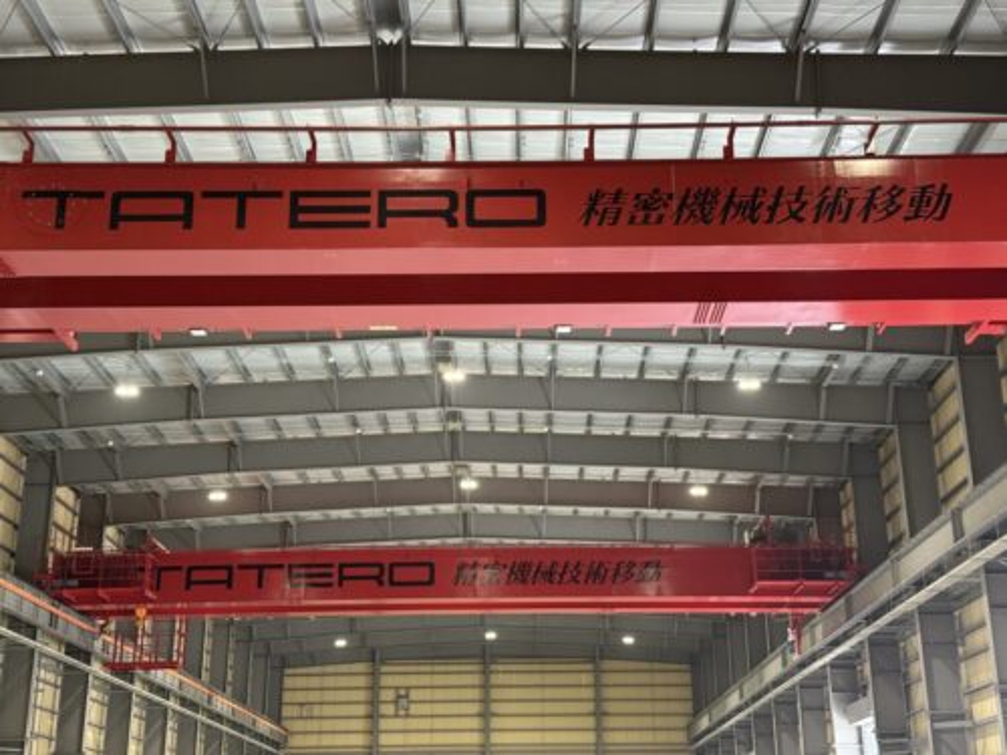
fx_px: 1396
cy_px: 378
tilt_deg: +18.9
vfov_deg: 30.3
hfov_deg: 39.7
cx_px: 504
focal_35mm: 48
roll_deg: +0.0
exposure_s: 1/60
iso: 250
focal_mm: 6.76
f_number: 1.78
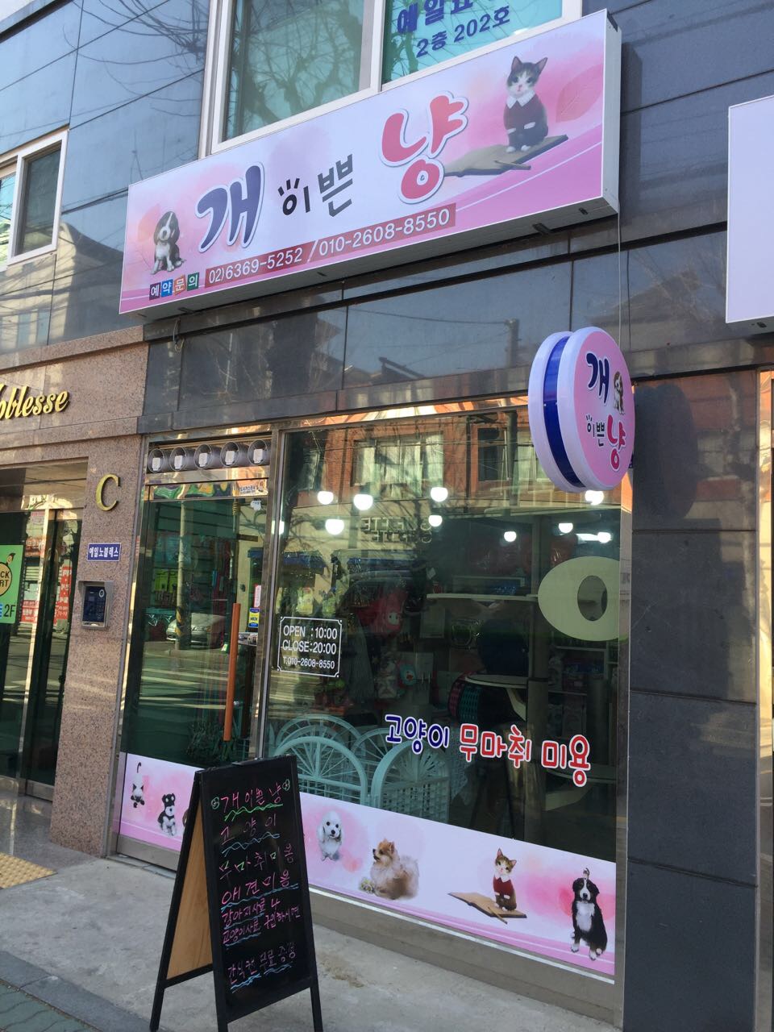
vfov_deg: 61.7
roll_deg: -3.7
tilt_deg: +9.0
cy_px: 516
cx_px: 387
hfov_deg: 48.2
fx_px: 865
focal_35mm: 29
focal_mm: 4.15
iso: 32
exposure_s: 1/284
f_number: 2.2
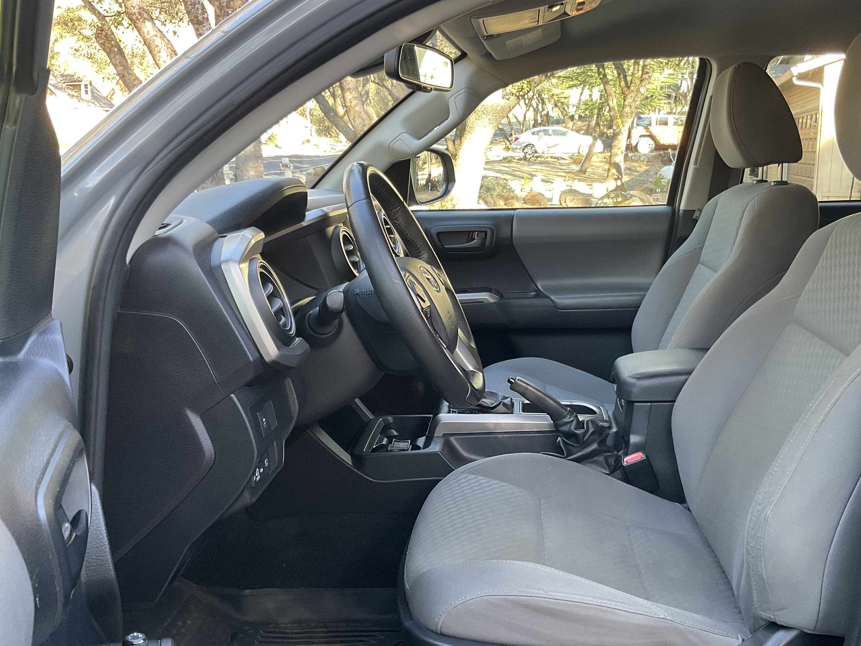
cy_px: 345
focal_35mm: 35
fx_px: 871
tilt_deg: -12.3
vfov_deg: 40.7
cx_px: 499
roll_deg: -1.2
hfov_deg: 52.4
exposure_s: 1/63
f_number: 1.8
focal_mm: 3
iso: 64
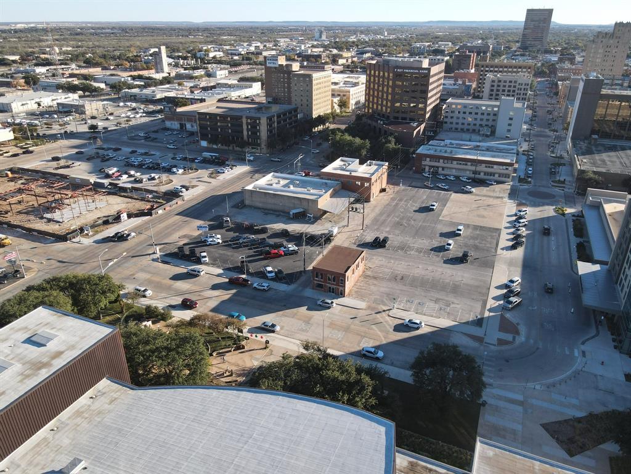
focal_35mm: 24
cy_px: 237
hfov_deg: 71.6
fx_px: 437
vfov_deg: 56.8
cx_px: 316
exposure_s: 1/320
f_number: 2.8
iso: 100
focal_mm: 4.5
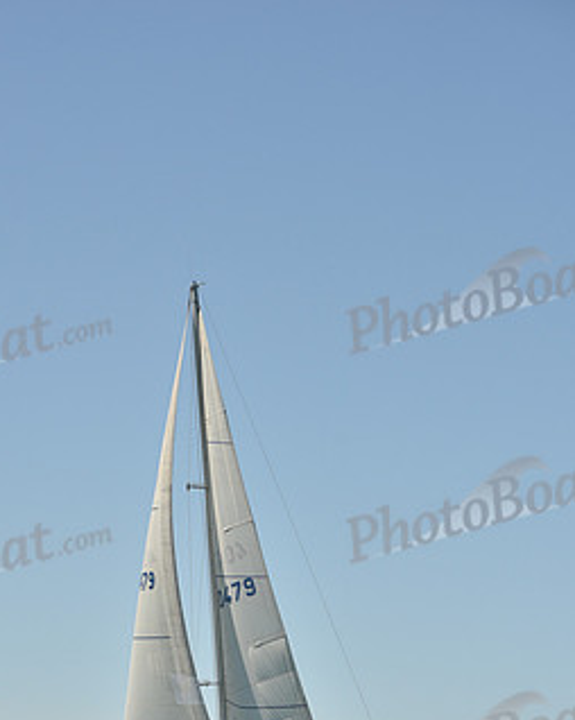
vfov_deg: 15.8
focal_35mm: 120
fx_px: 2555
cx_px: 230
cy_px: 654
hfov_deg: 12.8
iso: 250
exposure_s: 1/800
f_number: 6.3
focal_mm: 70
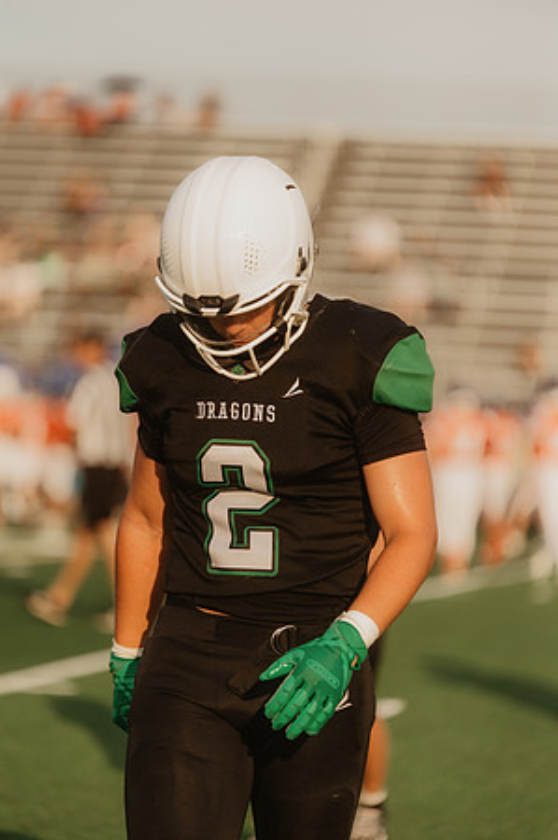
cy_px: 420
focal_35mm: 195
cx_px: 279
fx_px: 4544
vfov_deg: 10.6
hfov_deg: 7.0
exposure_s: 1/8000
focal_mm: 195
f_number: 2.8
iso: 1000
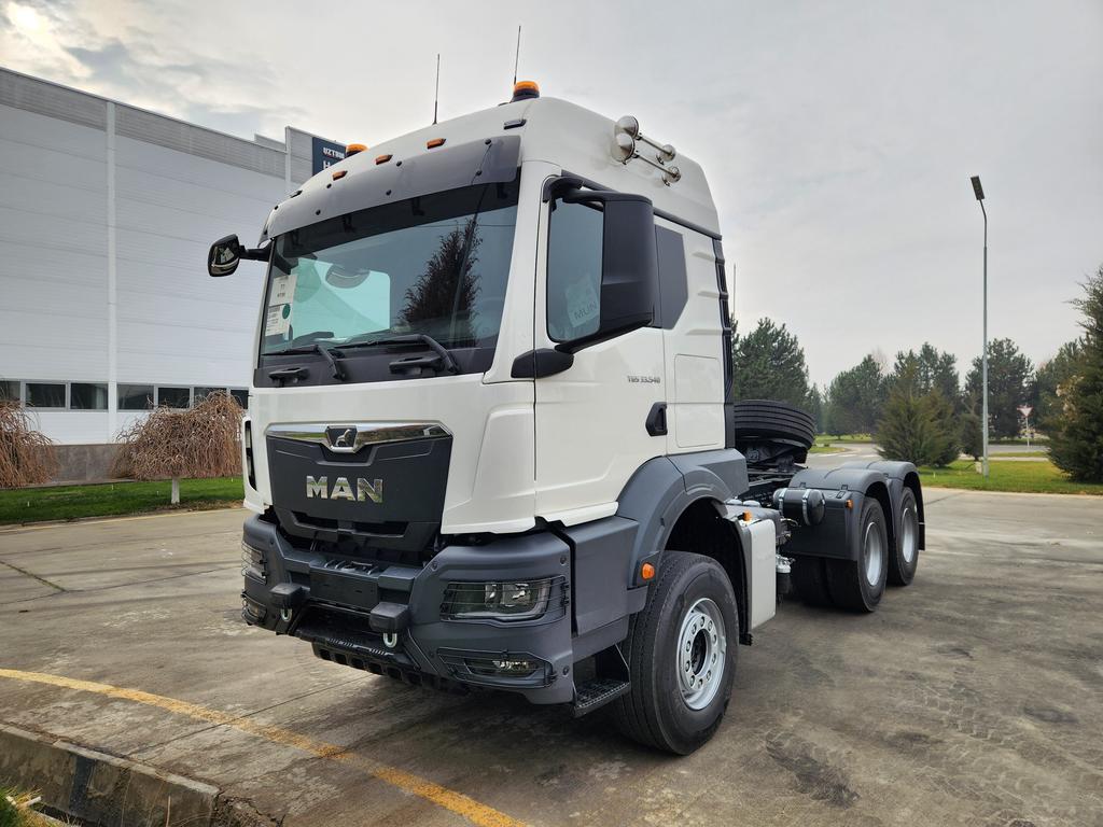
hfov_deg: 73.9
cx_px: 552
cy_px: 414
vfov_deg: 58.9
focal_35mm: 23
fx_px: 733
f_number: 1.8
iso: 20
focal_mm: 5.4
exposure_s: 1/1238
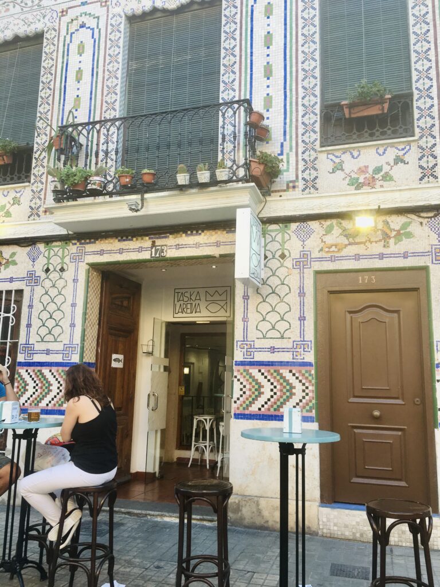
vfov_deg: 61.7
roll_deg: -1.6
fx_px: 491
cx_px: 220
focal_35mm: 29
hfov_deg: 48.2
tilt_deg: +10.2
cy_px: 294
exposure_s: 1/100
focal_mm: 4.15
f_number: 2.2
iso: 25
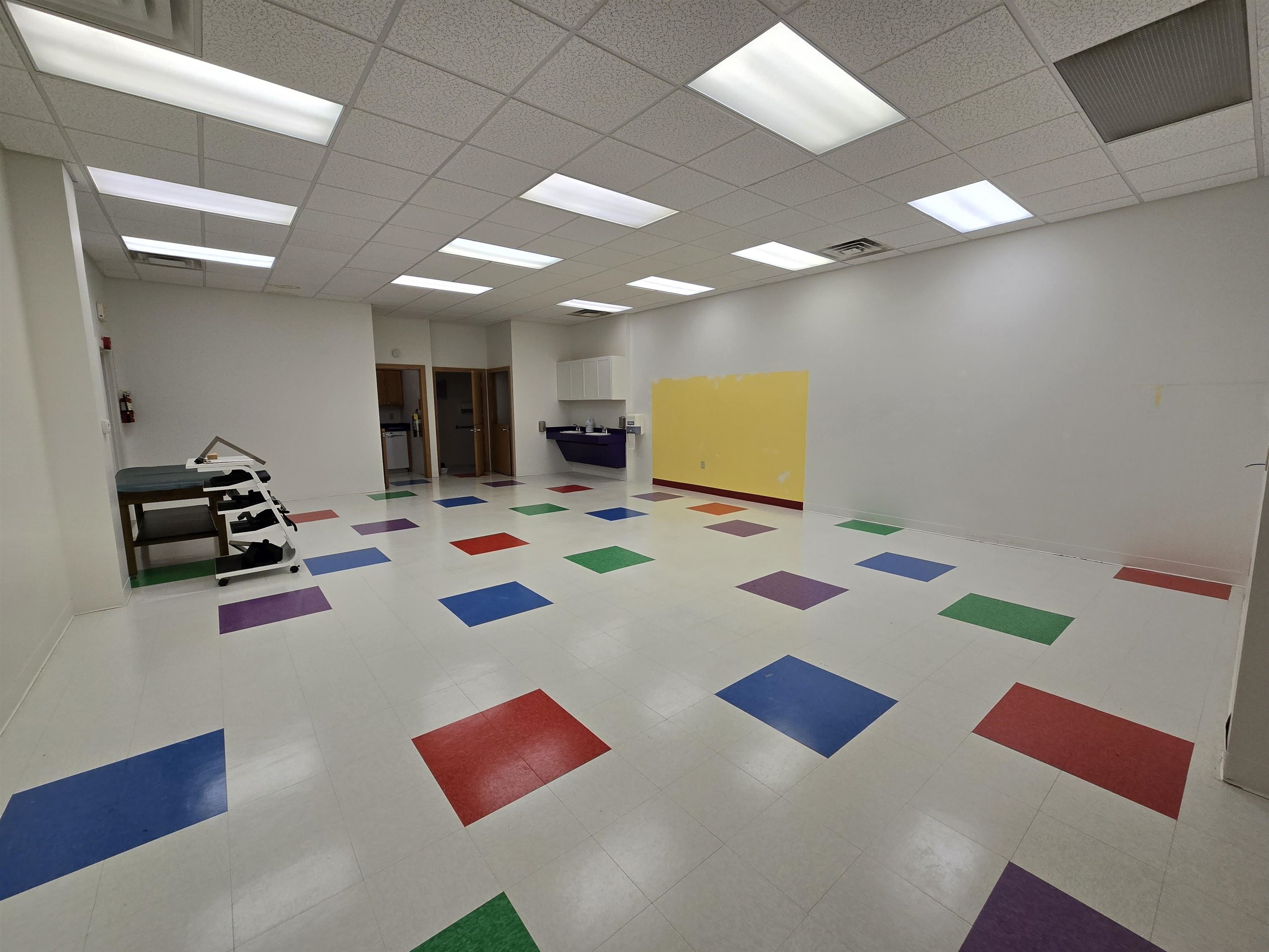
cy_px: 476
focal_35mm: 13
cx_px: 634
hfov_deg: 106.2
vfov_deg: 89.9
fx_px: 477
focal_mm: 2.2
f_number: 2.2
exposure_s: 1/260
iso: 50
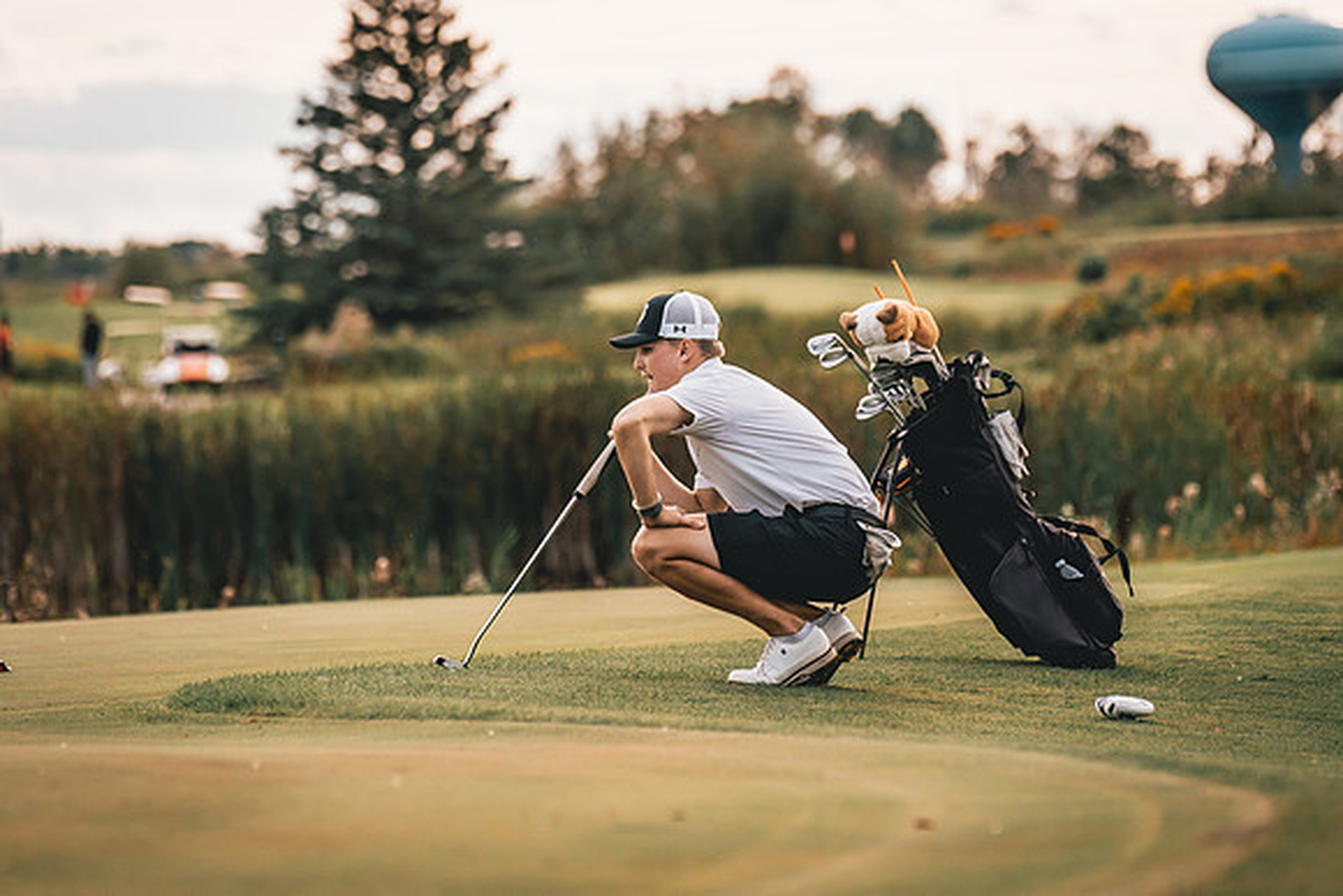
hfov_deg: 10.4
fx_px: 7388
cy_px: 448
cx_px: 672
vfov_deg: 6.9
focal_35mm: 198
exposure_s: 1/4000
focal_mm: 132
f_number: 2.8
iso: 400
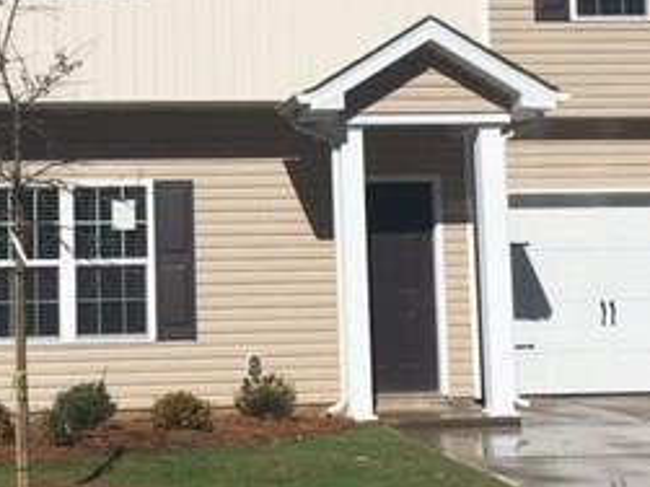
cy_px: 179
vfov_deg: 19.8
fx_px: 1389
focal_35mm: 74
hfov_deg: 26.1
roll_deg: -0.3
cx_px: 192
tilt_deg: +6.3
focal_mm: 4.15
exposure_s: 1/5495
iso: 25
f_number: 2.2
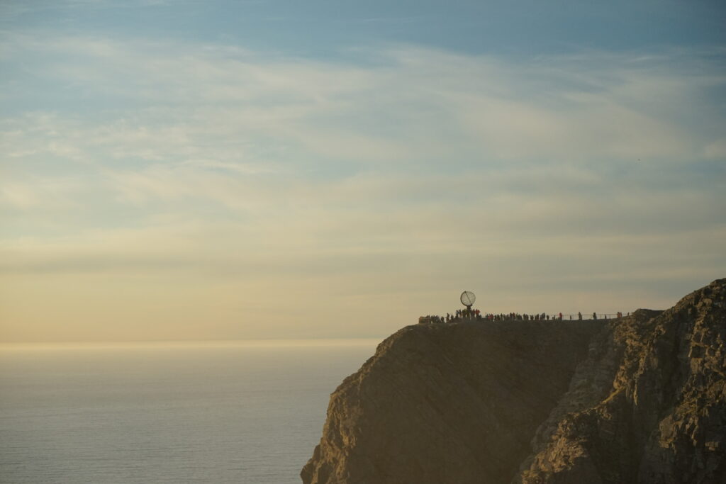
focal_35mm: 70
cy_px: 242
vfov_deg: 19.5
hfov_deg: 28.8
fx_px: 1412
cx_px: 363
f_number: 10
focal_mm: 70
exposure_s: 1/640
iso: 1250
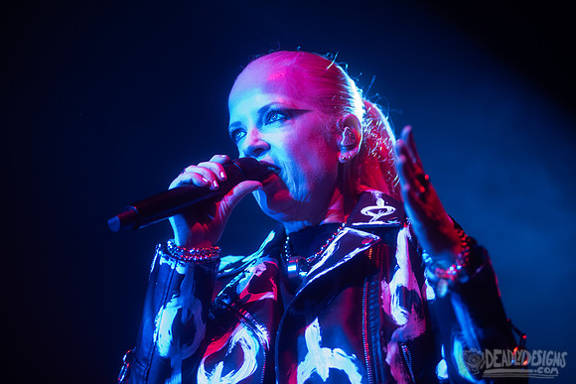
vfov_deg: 12.5
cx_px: 288
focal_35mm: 110
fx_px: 1760
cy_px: 192
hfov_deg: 18.6
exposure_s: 1/200
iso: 2500
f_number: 3.2
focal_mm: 110
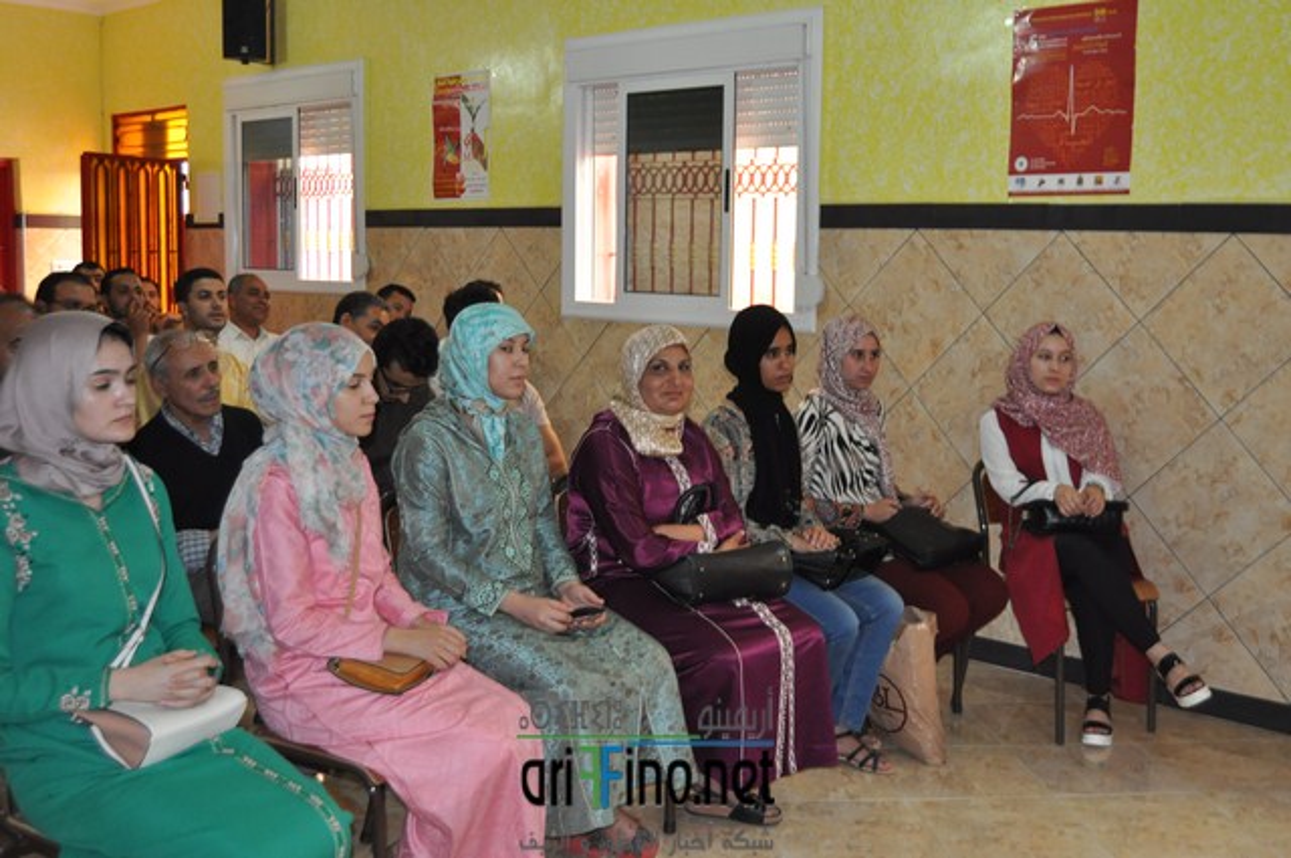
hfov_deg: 49.6
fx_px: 1397
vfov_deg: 34.1
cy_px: 429
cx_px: 646
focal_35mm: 39
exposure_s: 1/60
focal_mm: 26
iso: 800
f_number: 4
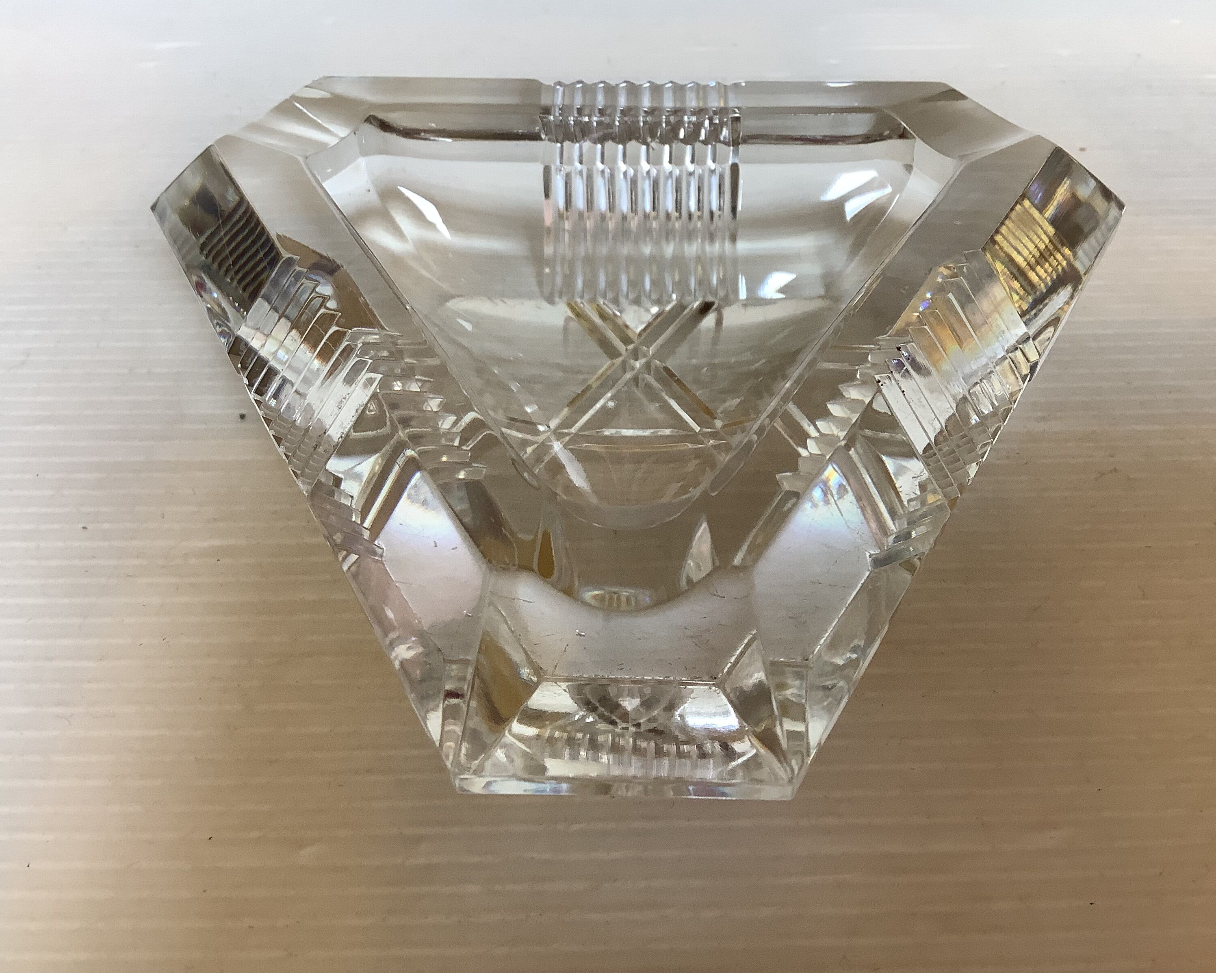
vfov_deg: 44.5
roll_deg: +0.3
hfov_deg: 54.2
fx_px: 1188
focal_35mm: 33
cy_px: 476
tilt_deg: -42.7
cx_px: 646
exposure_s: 1/50
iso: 80
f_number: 2.4
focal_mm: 3.3
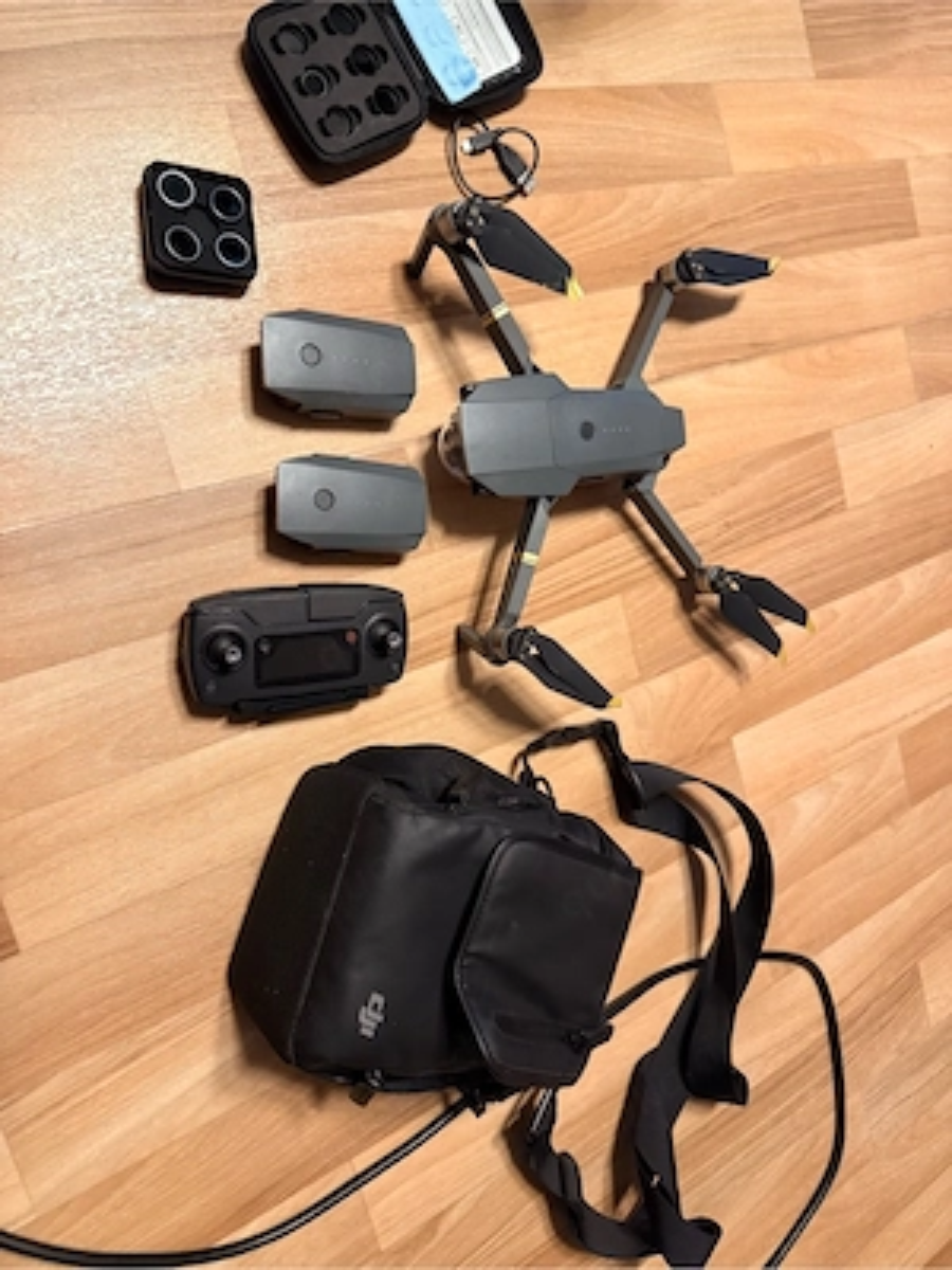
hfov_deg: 56.8
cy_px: 635
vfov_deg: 71.6
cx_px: 476
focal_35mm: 24
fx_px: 880
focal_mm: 6.76
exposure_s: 1/50
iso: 640
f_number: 1.78
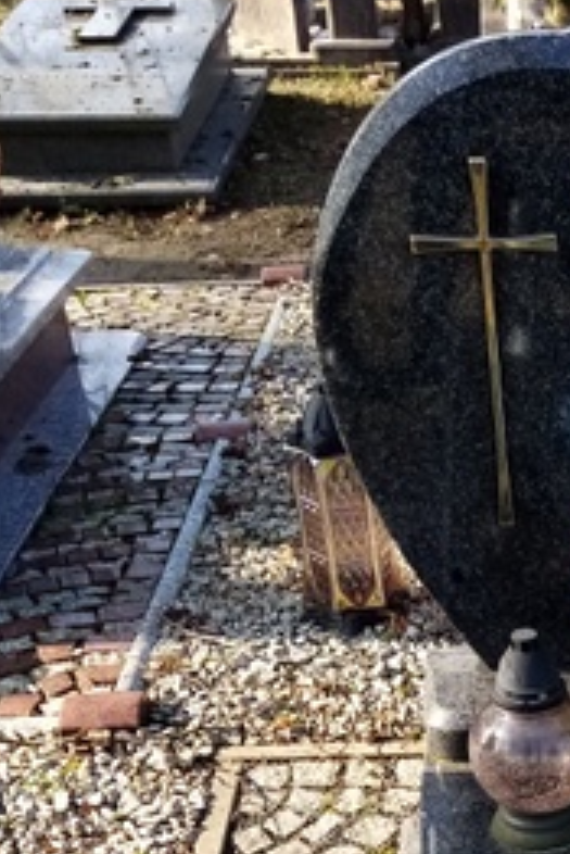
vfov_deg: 27.8
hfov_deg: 18.9
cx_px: 772
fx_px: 1565
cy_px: 945
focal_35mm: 66
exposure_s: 1/294
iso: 106
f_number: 1.8
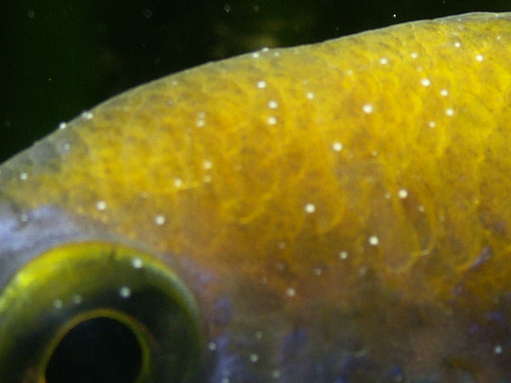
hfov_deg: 3.2
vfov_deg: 2.4
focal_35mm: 614
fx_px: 9065
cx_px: 286
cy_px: 426
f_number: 5.6
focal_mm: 43.85
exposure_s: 1/160
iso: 100
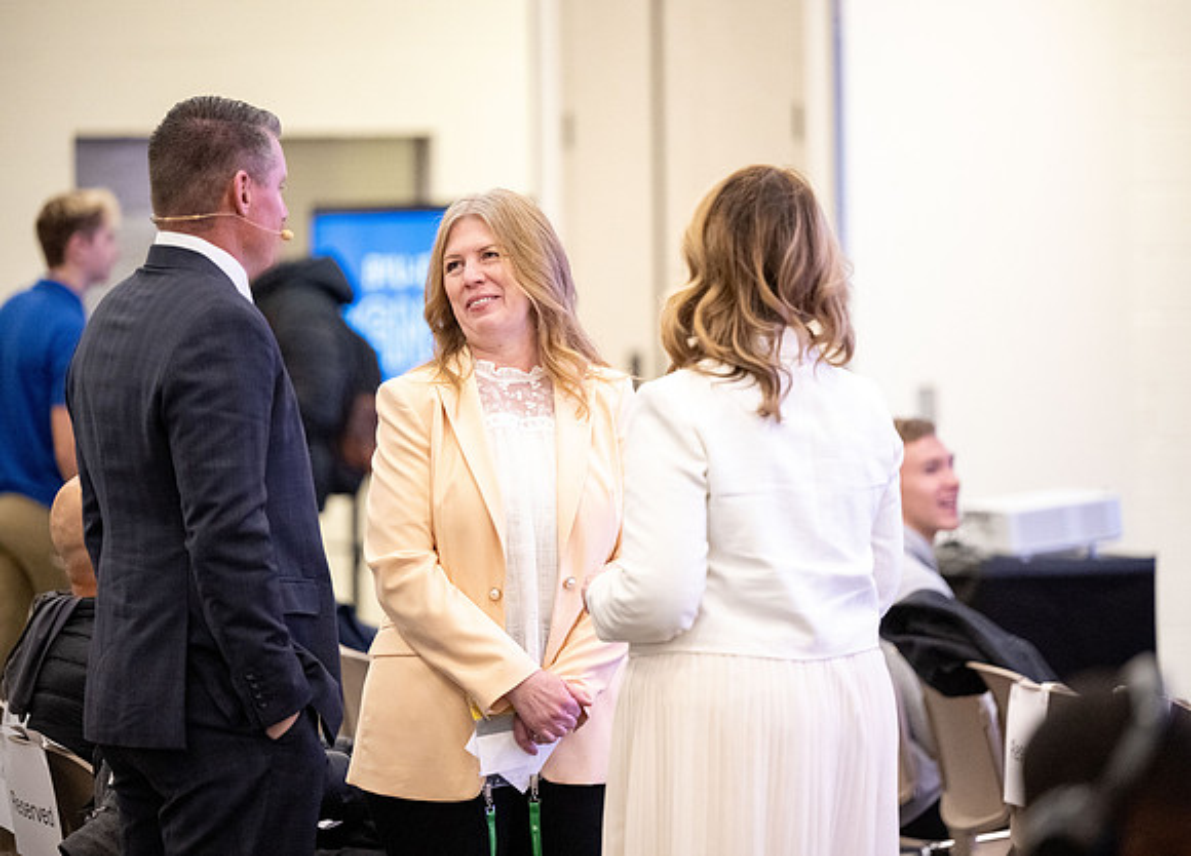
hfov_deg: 11.1
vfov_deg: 8.0
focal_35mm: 180
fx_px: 6105
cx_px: 647
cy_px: 431
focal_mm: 170
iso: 8000
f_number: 2.8
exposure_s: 1/250
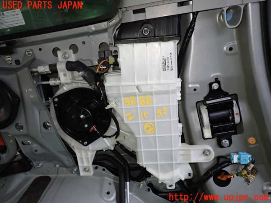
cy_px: 102
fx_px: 196
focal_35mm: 25
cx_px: 136
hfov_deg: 69.4
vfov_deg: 54.9
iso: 500
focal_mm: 4.5
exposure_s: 1/30
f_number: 2
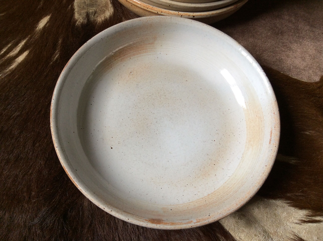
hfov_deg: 56.9
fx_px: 298
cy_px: 120
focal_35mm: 32
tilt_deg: -66.7
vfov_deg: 44.1
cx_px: 162
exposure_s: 1/50
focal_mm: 3.3
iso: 50
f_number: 2.4
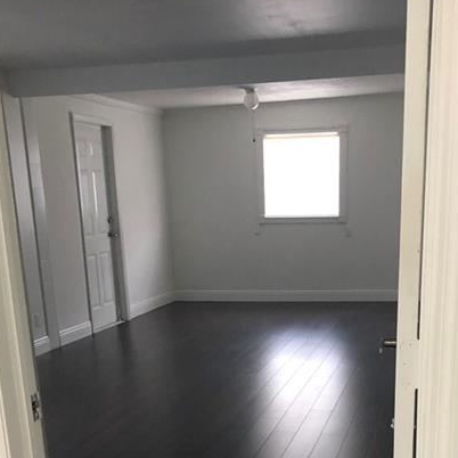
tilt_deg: -15.9
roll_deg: +0.8
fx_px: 733
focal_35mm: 49
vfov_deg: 33.0
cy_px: 404
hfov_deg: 34.5
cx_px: 285
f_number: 1.8
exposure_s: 1/9
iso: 100
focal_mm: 3.99
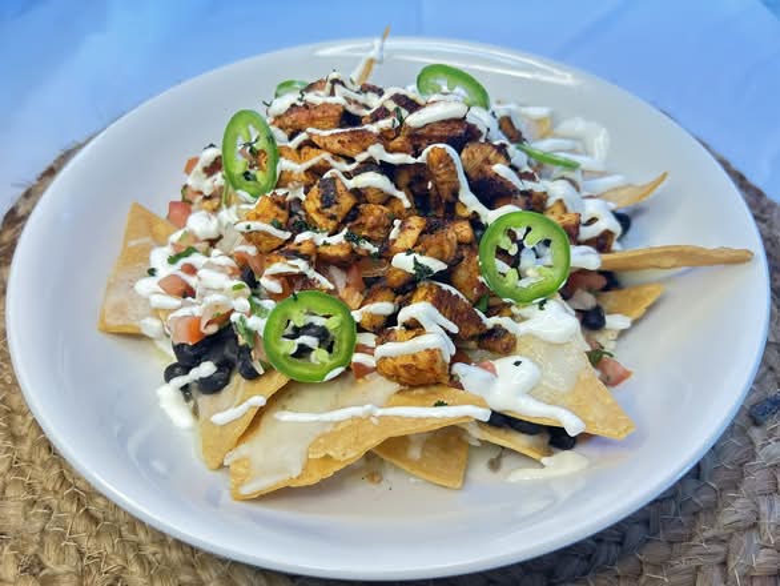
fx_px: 586
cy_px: 293
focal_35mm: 26
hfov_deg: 67.3
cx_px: 390
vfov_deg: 53.1
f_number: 1.5
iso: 125
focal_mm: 5.7
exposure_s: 1/120
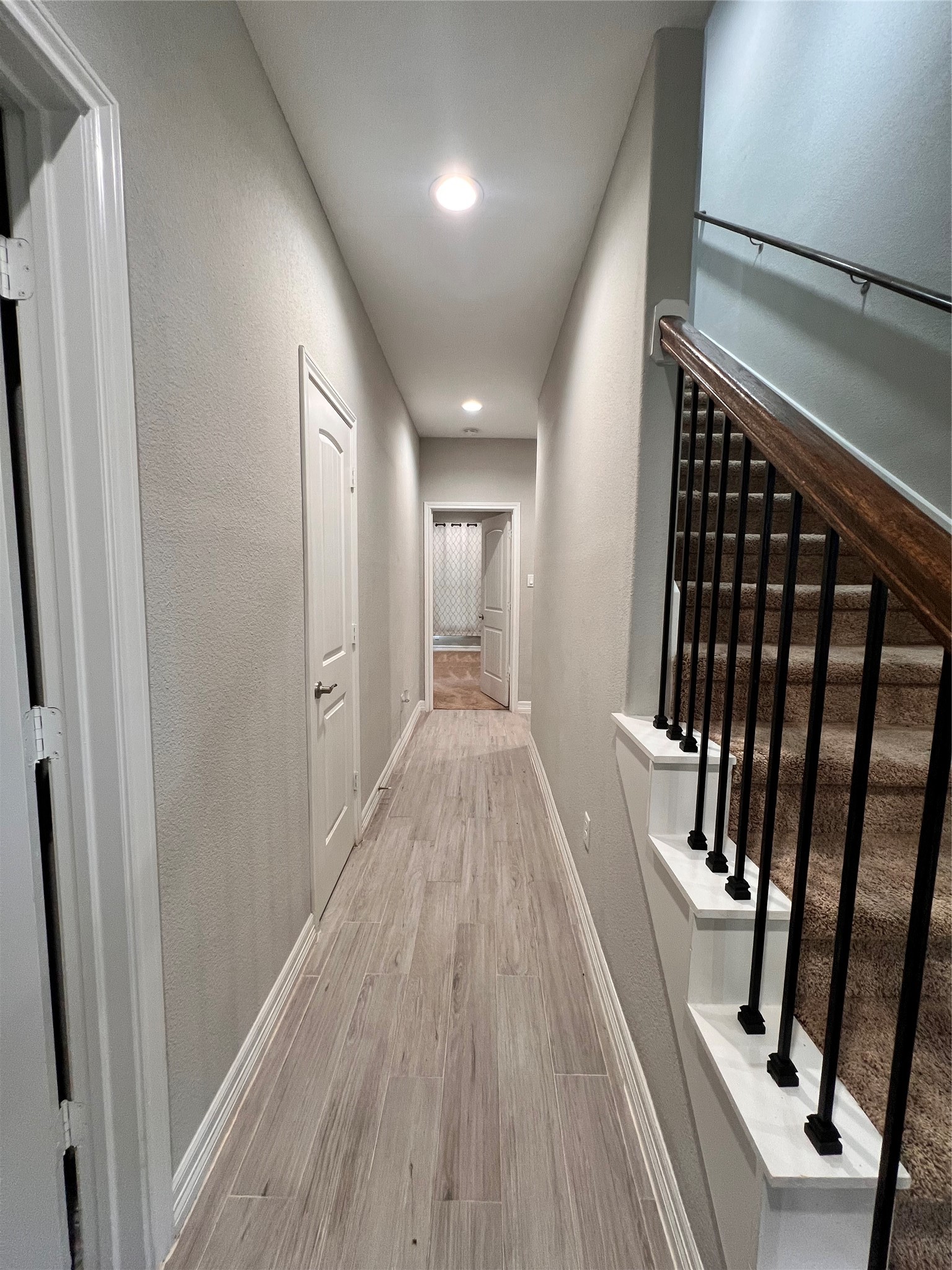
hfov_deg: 89.9
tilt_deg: -5.9
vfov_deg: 106.2
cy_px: 635
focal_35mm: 13
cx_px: 476
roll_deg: -0.7
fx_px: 477
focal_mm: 1.57
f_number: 1.8
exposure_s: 1/60
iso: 160
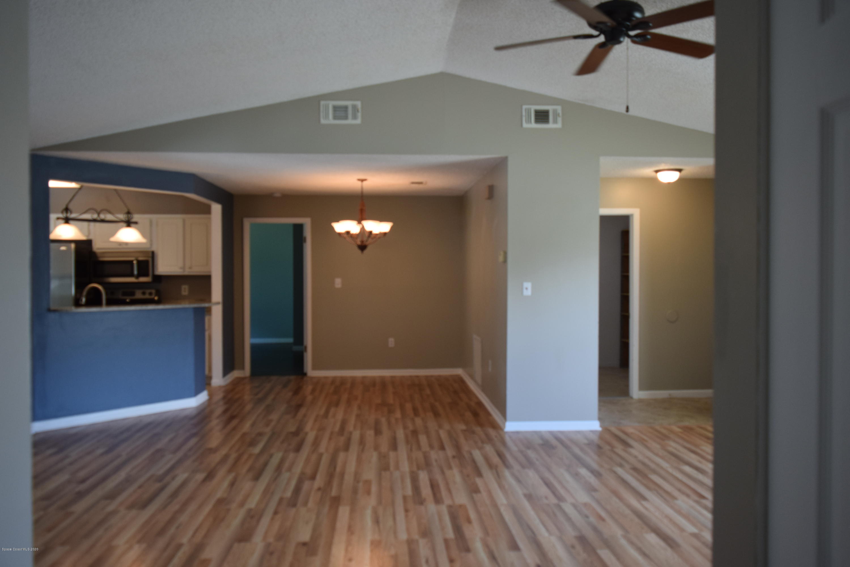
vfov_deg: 47.9
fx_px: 637
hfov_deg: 67.4
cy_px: 284
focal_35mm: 27
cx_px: 425
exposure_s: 1/80
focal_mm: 18
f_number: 4.5
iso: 400
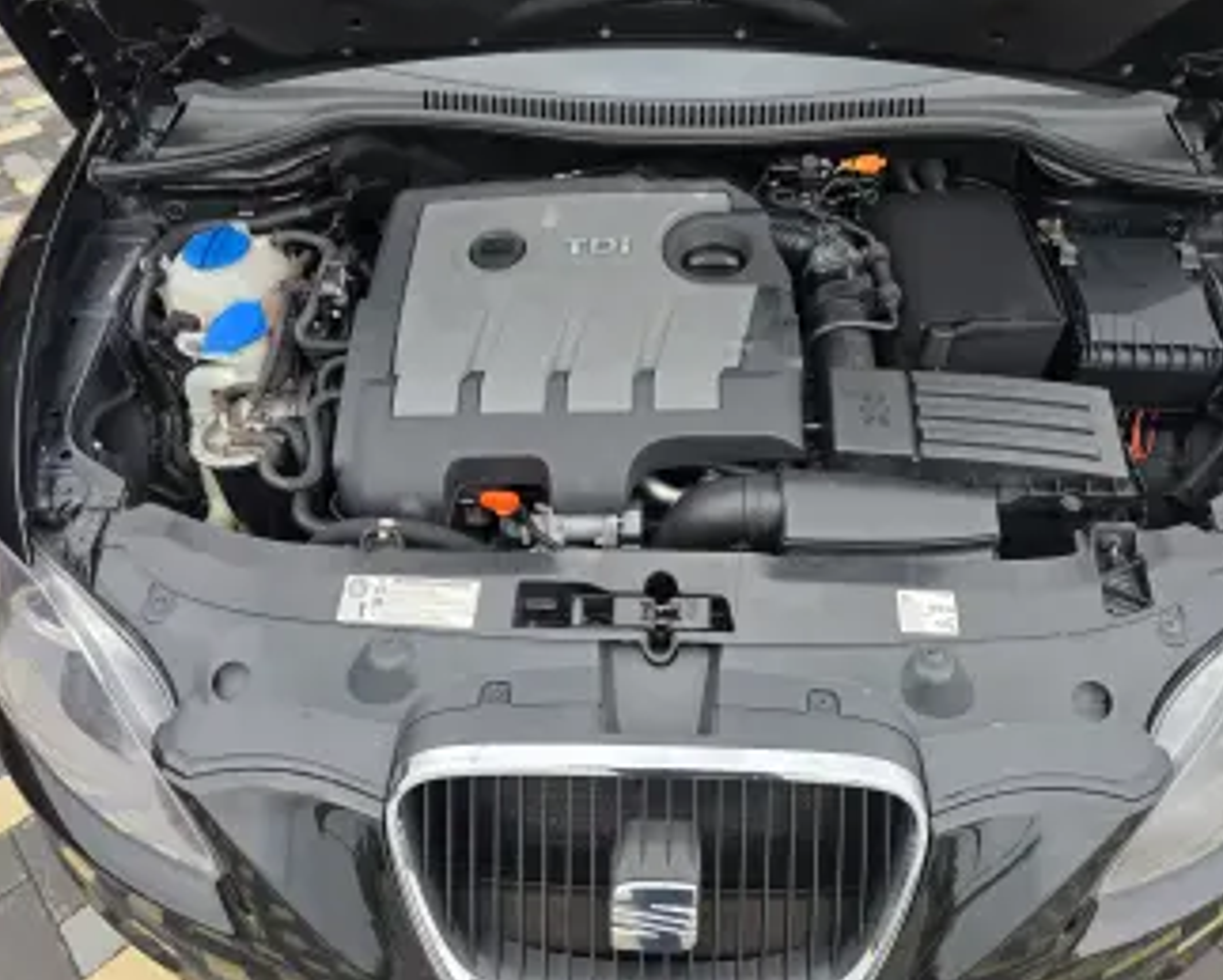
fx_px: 906
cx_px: 663
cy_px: 473
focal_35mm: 25
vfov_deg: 56.8
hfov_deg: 67.9
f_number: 1.7
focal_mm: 6.25
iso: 25
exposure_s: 1/359
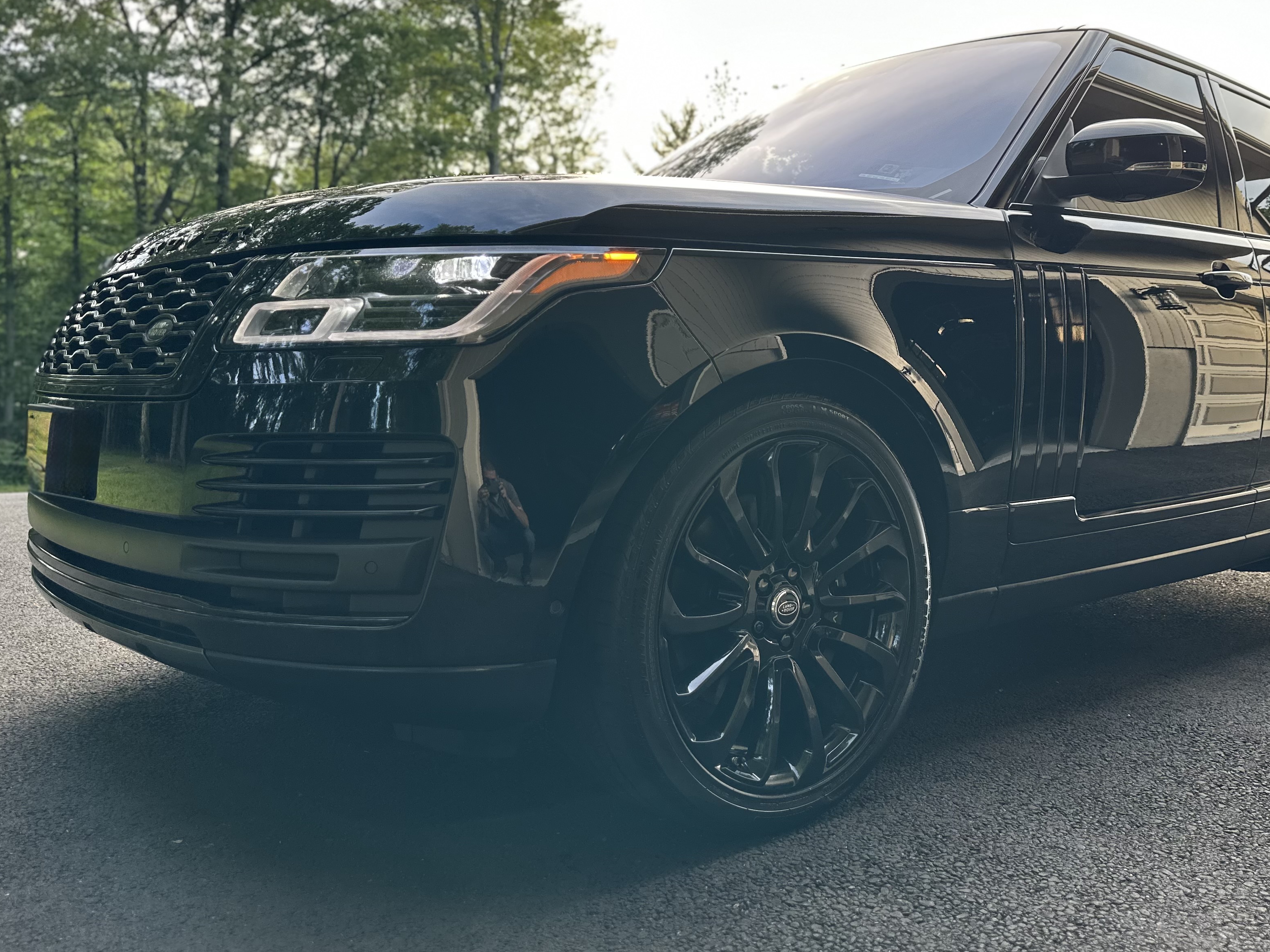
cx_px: 731
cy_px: 409
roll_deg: -1.3
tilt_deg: -3.2
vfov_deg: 45.3
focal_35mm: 31
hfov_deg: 58.1
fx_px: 1137
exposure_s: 1/166
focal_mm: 6.86
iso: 80
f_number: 1.78
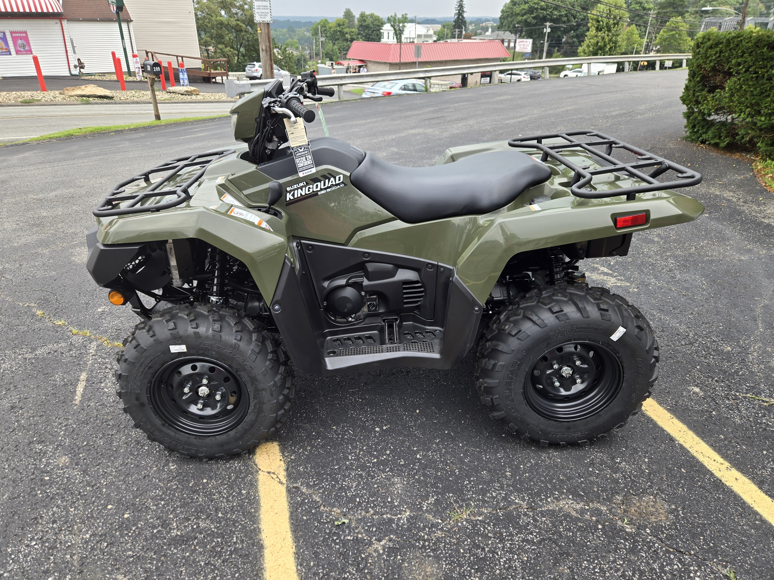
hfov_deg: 73.9
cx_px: 387
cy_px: 290
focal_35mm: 23
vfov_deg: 58.9
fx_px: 514
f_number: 1.8
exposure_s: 1/180
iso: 25
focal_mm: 5.4
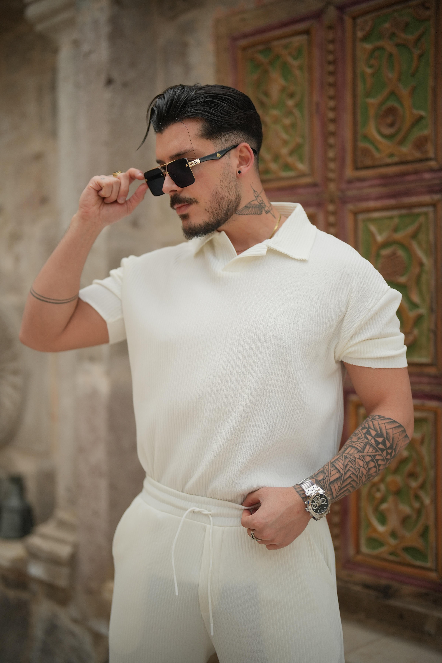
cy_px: 332
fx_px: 921
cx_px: 221
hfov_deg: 27.0
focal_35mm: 50
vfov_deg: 39.6
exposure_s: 1/800
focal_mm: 50
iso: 320
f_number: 1.2
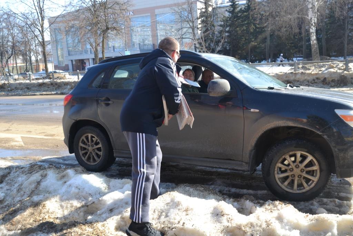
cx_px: 176
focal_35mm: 33
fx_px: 324
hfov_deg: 57.2
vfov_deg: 40.0
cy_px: 118
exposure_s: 1/125
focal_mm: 22
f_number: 5.6
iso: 100
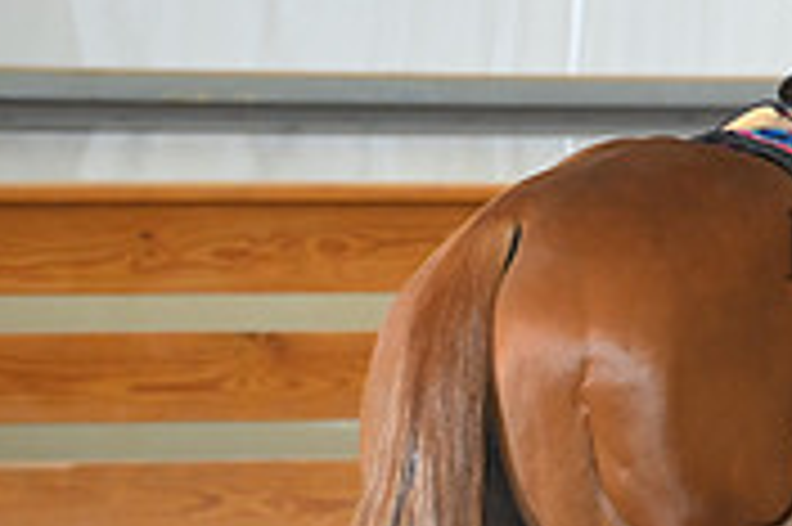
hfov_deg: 2.5
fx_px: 18484
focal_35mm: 841
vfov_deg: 1.6
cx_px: 1179
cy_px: 281
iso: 800
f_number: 2.8
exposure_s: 1/206
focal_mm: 170
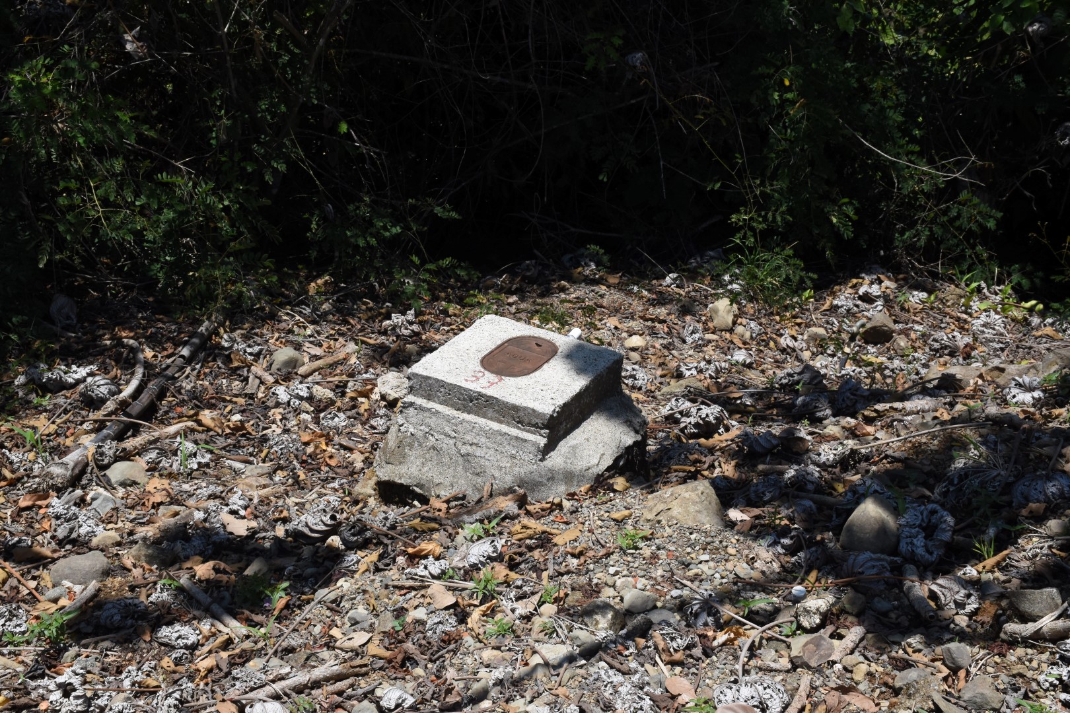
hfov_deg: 37.9
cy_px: 356
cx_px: 535
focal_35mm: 52
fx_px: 1560
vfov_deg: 25.8
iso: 500
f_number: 13
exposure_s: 1/640
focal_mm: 35
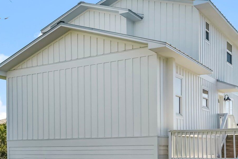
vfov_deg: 24.2
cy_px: 149
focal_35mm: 54
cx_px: 118
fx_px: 357
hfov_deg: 36.9
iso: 400
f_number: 8
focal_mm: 24
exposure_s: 1/500
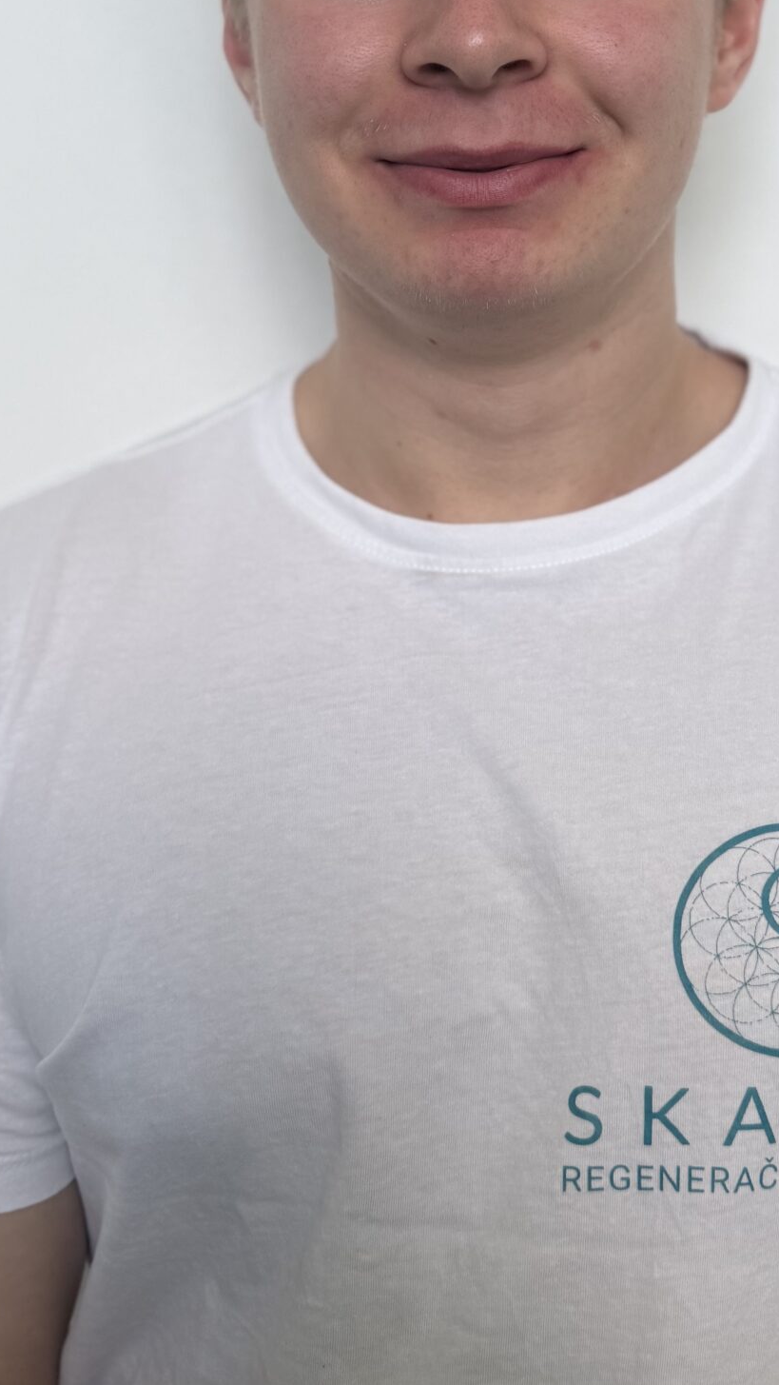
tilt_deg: -5.9
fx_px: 1688
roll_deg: +0.1
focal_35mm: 46
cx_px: 598
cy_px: 435
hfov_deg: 25.6
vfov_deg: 43.8
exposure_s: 1/121
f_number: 1.78
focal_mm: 6.76
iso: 64
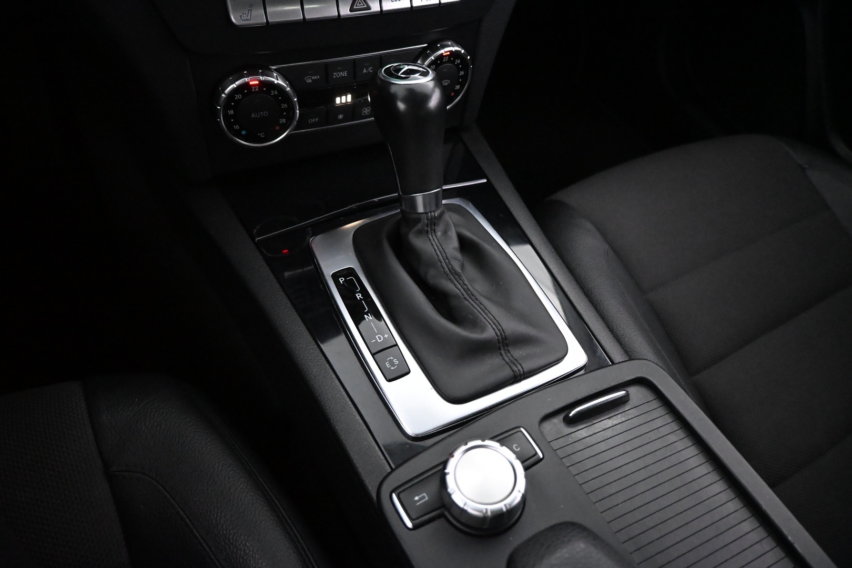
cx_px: 426
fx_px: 568
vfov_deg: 53.1
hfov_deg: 73.7
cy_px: 284
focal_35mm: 24
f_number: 3.5
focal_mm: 16
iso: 7200
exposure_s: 1/60
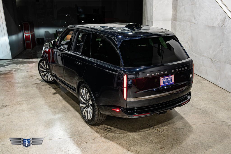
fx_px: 228
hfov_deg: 53.8
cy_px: 77
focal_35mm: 35
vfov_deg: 37.4
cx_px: 120
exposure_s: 1/50
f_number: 4
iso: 1600
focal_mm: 33
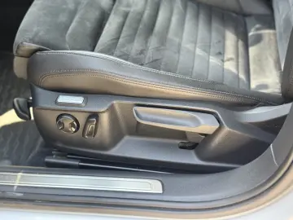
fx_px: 406
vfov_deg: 30.3
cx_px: 146
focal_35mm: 48
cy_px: 110
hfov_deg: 39.7
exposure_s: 1/121
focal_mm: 6.76
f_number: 1.78
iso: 64
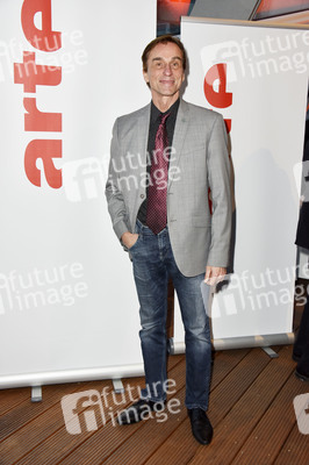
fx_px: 490
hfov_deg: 35.0
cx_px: 154
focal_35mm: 38
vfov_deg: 50.7
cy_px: 232
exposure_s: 1/160
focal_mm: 38
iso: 800
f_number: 5.6
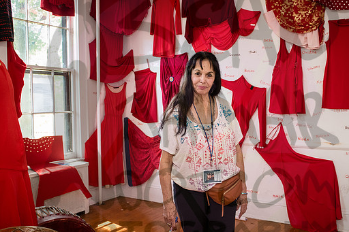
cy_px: 123
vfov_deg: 37.8
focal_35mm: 35
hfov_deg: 54.2
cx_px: 203
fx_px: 339
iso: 1250
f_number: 5.6
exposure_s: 1/60
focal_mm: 24
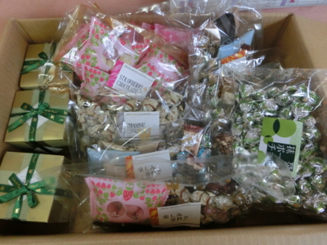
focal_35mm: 24
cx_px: 164
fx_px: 227
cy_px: 122
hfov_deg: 71.6
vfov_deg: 56.8
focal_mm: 4.24
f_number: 3
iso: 400
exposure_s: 1/125
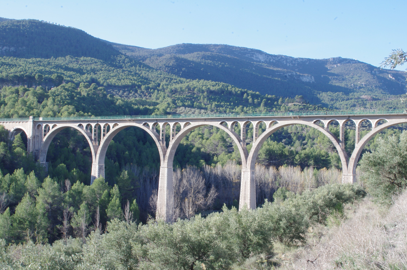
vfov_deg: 27.5
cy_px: 135
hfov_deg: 40.4
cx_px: 204
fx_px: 553
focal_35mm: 49
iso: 400
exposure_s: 1/25
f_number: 20
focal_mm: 33
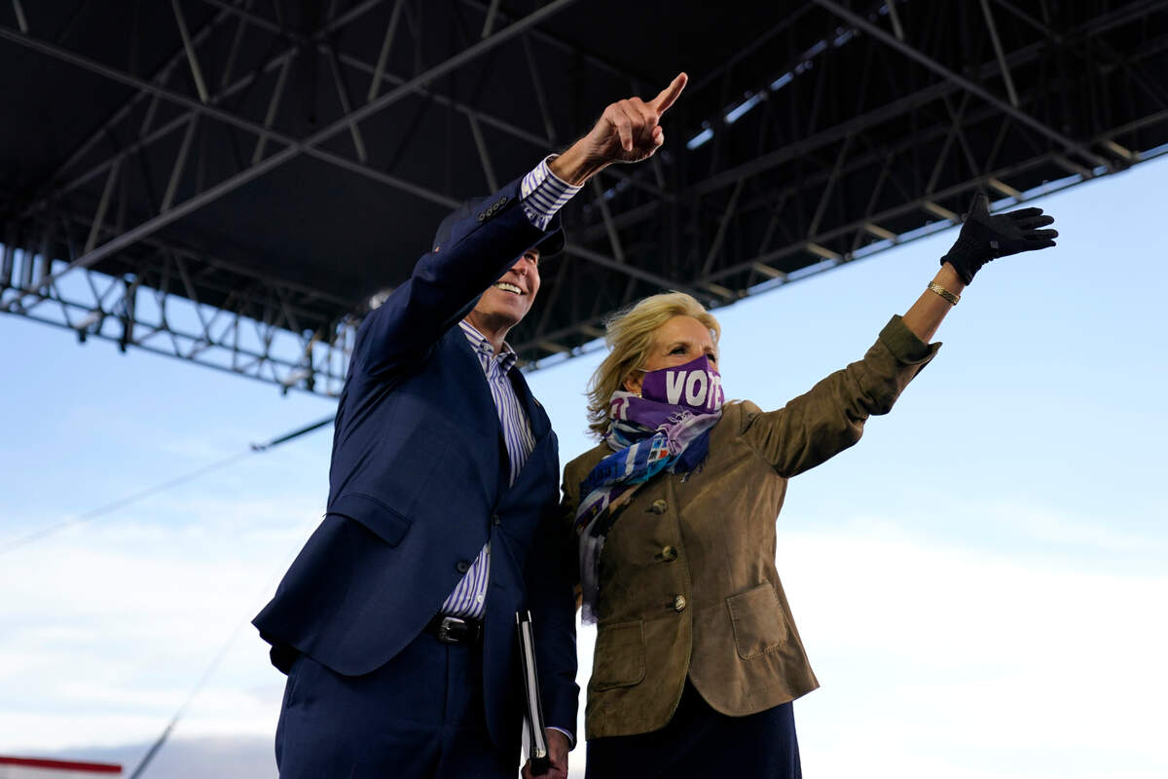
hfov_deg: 38.9
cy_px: 390
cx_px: 584
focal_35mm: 51
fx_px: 1655
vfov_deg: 26.5
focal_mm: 51
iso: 500
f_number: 2.8
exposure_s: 1/2500
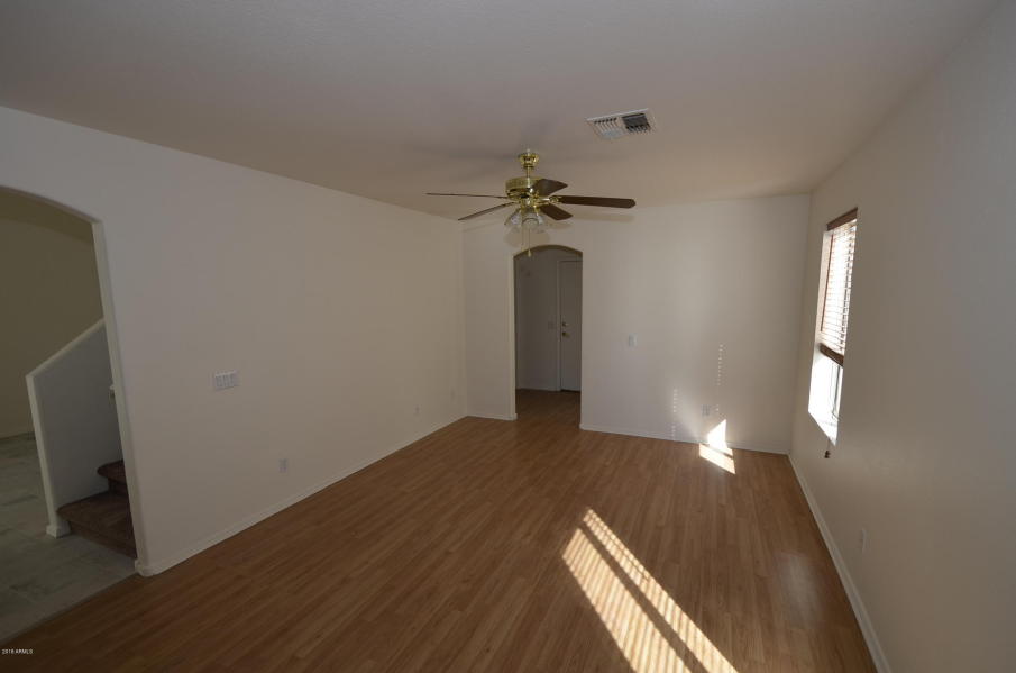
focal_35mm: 15
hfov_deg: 100.5
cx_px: 508
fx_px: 422
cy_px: 336
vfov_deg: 77.0
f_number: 5
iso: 200
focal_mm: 10
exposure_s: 1/80
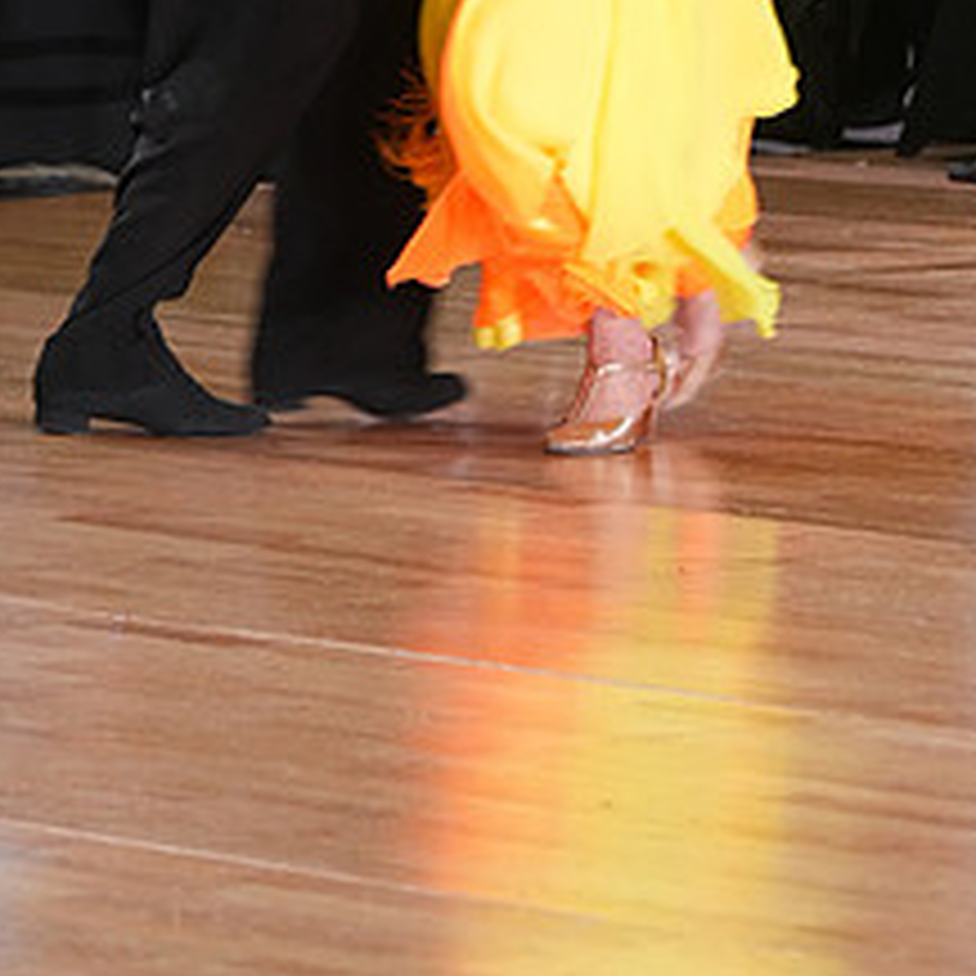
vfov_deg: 4.5
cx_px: 582
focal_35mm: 389
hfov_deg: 4.5
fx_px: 12409
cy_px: -288
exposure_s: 1/200
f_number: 5.6
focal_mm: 171
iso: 3200
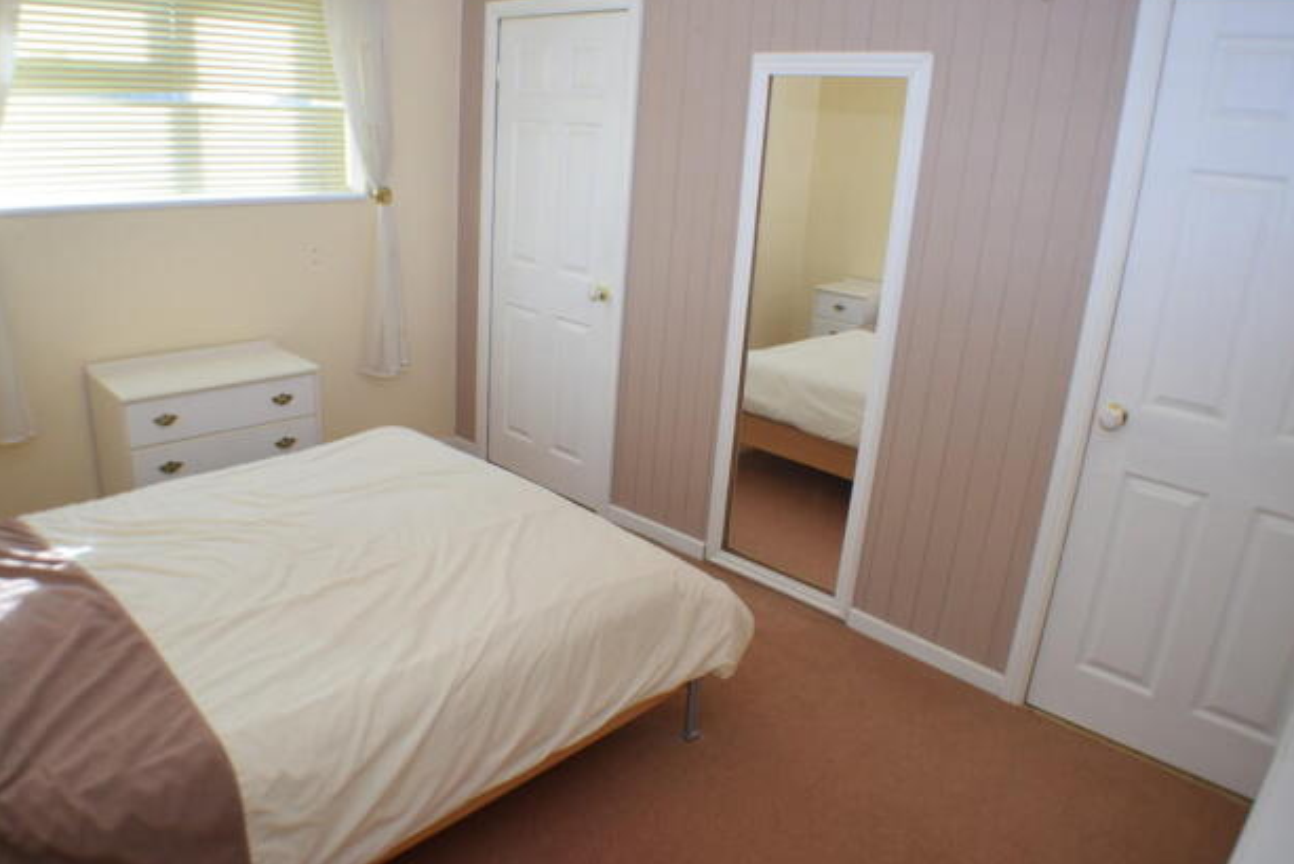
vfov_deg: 41.2
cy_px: 448
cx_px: 619
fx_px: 1151
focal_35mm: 32
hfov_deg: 58.7
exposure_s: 1/100
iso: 400
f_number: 5
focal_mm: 20
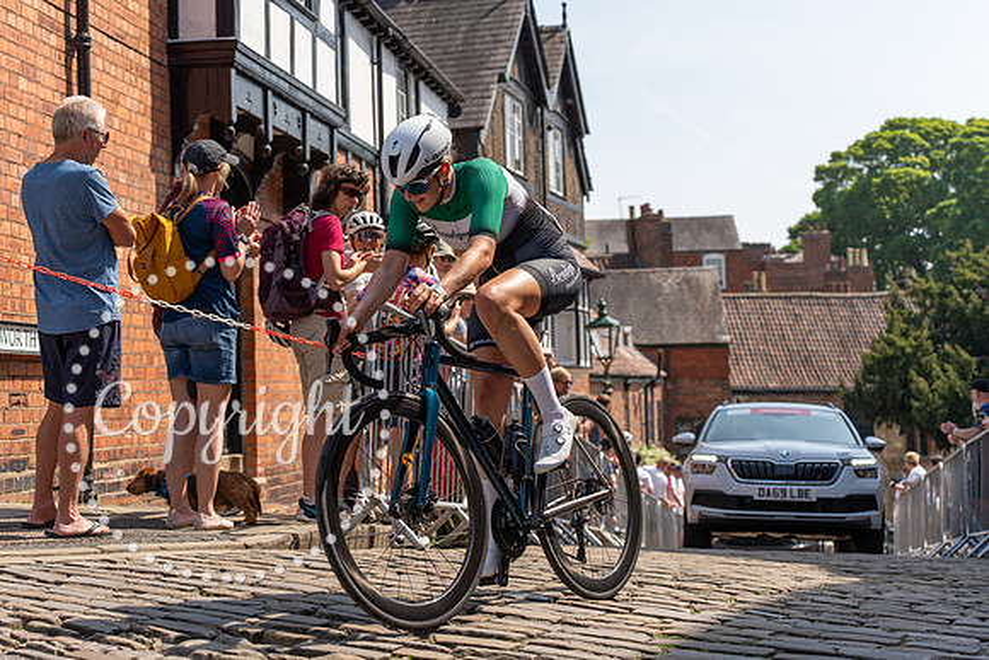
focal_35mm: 59
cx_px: 421
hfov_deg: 34.1
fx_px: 1611
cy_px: 281
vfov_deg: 23.1
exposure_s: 1/2500
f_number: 3.5
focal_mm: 51
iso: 160
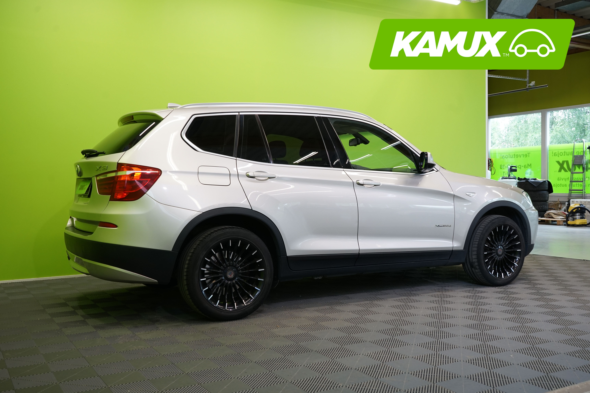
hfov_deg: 53.1
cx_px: 295
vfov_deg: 36.9
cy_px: 196
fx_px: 590
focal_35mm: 36
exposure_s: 1/40
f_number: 6.3
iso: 640
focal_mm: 36
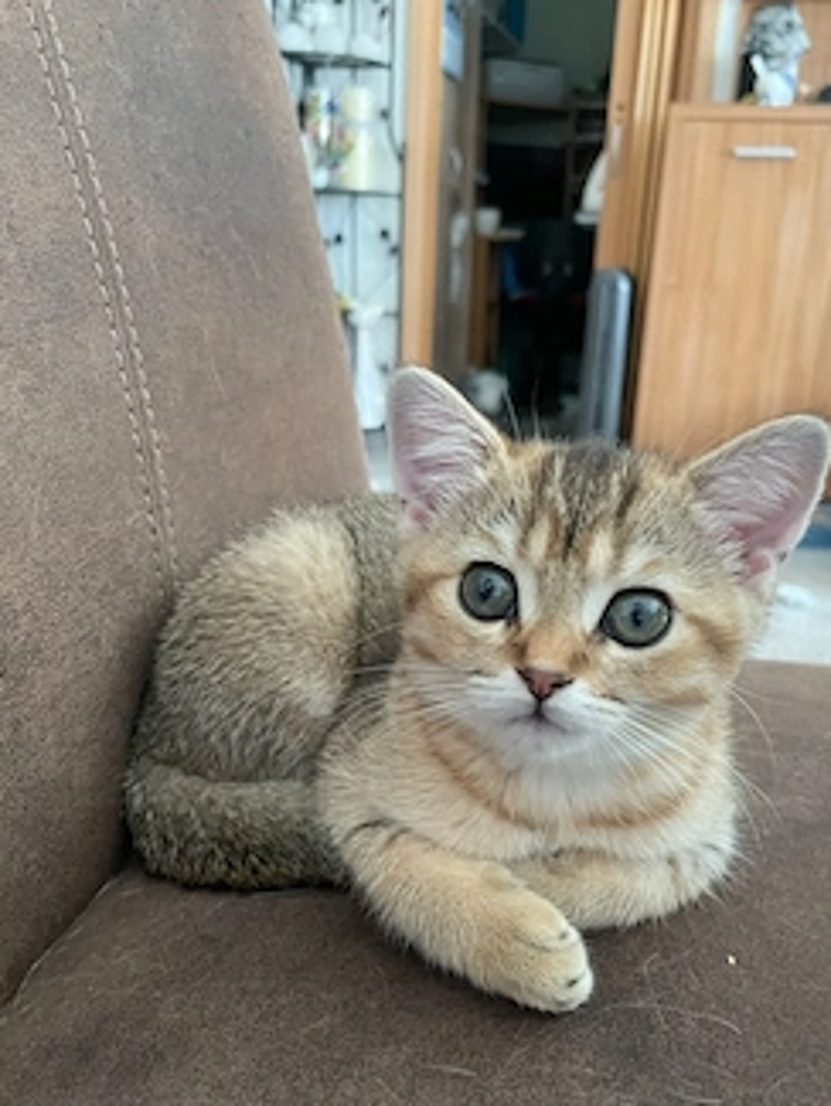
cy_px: 657
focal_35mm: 32
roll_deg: -1.4
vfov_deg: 56.4
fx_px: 1024
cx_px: 443
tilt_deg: -21.1
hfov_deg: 44.2
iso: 400
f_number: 1.6
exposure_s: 1/60
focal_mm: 4.2
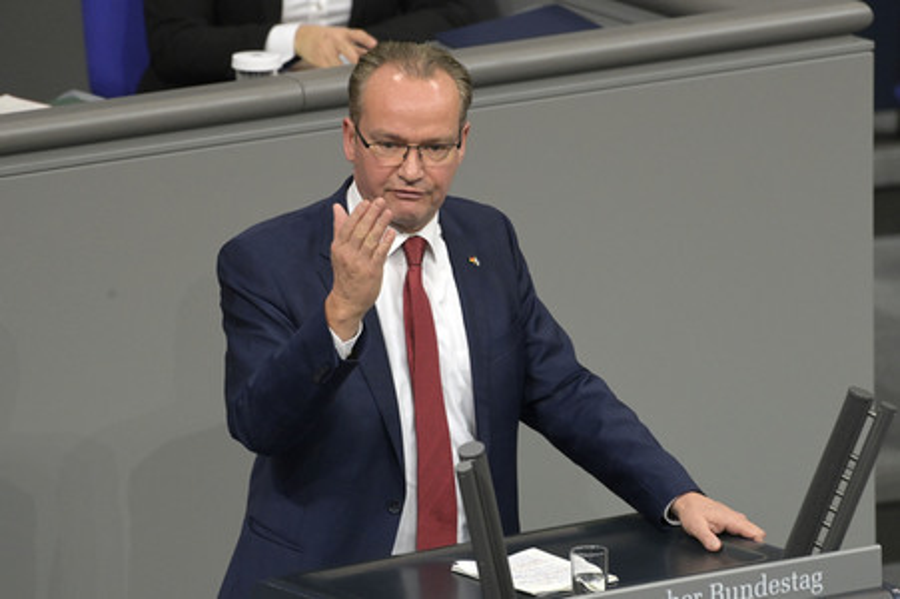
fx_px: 9743
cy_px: 300
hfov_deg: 5.3
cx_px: 450
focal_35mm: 390
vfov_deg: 3.5
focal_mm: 390
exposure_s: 1/320
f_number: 5.6
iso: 10000
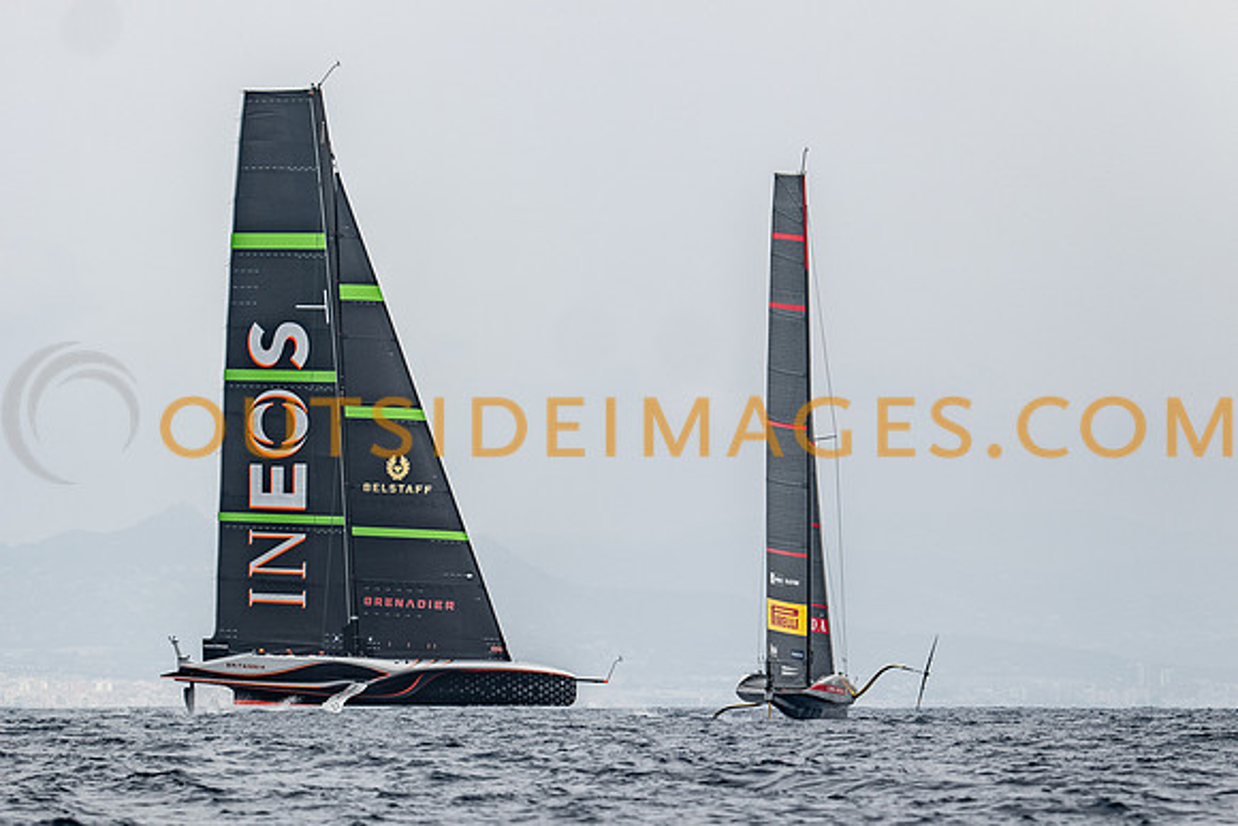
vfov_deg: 4.4
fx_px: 10752
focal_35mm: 313
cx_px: 723
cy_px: 481
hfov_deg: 6.6
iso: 100
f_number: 4
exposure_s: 1/1600
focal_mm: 200
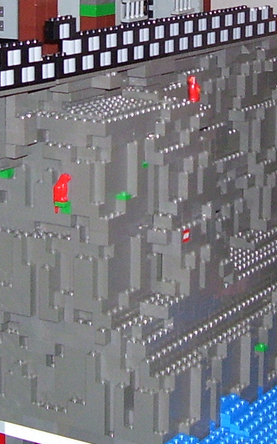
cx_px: 212
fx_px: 1317
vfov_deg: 18.7
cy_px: 10
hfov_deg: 12.0
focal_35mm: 109
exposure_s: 1/60
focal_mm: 5.6
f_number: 2.7
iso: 125
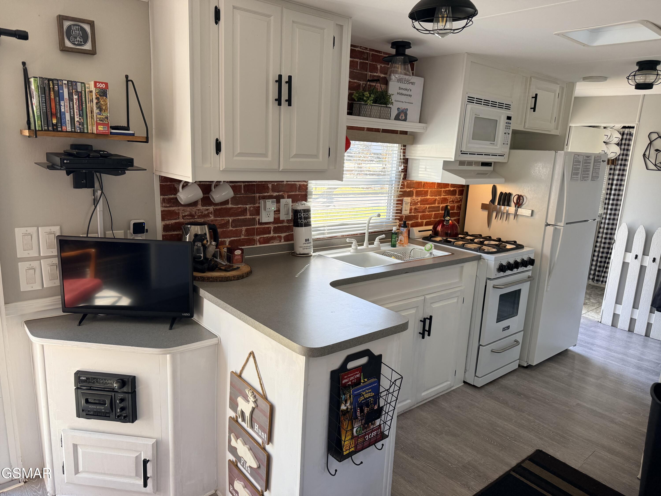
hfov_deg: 71.6
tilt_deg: -12.2
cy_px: 248
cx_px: 330
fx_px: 458
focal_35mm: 24
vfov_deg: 56.8
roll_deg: -3.1
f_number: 1.78
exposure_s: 1/243
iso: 125
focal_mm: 6.76
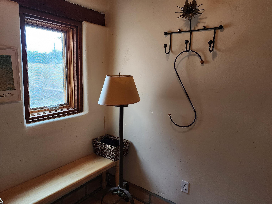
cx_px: 136
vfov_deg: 54.9
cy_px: 101
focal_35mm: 25
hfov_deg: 69.4
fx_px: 196
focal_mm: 6.4
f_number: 1.8
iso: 160
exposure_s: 1/120
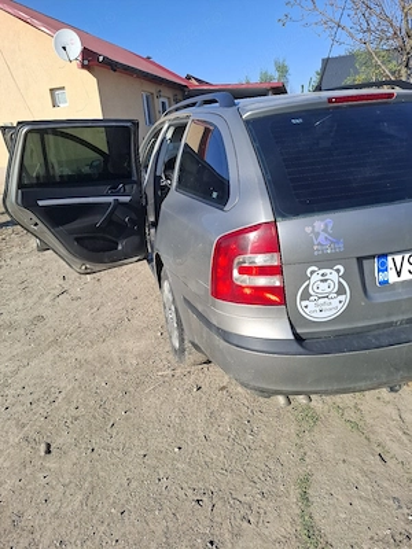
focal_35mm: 23
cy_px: 274
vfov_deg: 73.9
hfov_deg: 58.9
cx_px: 206
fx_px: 365
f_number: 1.8
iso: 50
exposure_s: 1/1667
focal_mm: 5.54
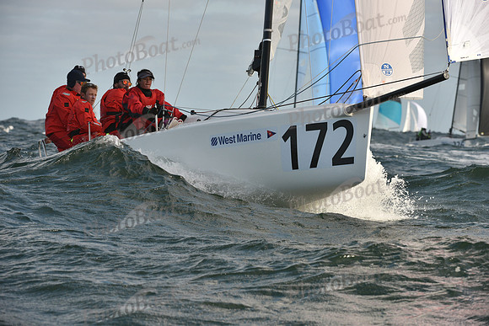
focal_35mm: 200
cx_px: 244
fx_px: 2717
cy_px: 163
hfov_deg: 10.3
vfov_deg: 6.9
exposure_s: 1/1000
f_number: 8
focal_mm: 200
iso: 320
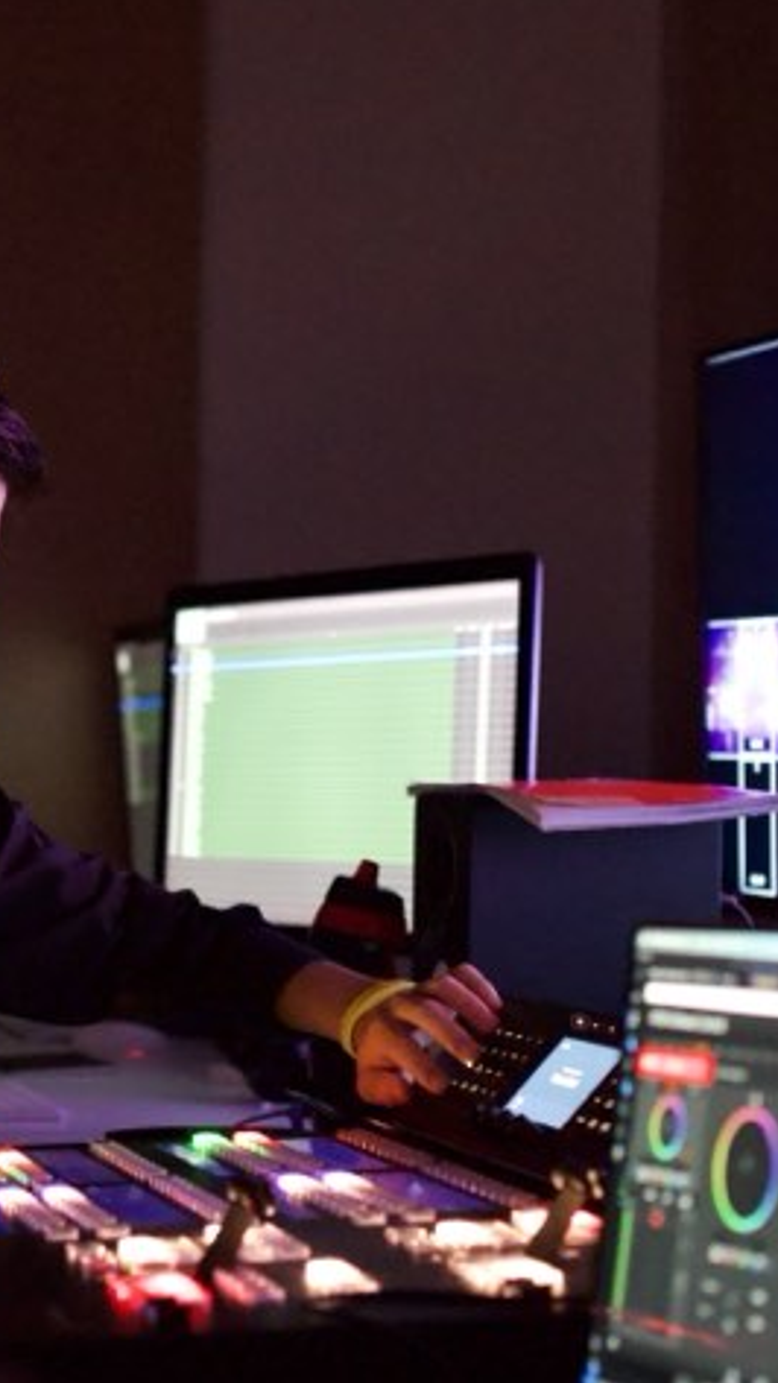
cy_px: 684
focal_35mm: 83
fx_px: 3045
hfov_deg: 14.5
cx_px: 219
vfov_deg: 25.6
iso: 10000
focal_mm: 35
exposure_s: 1/125
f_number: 2
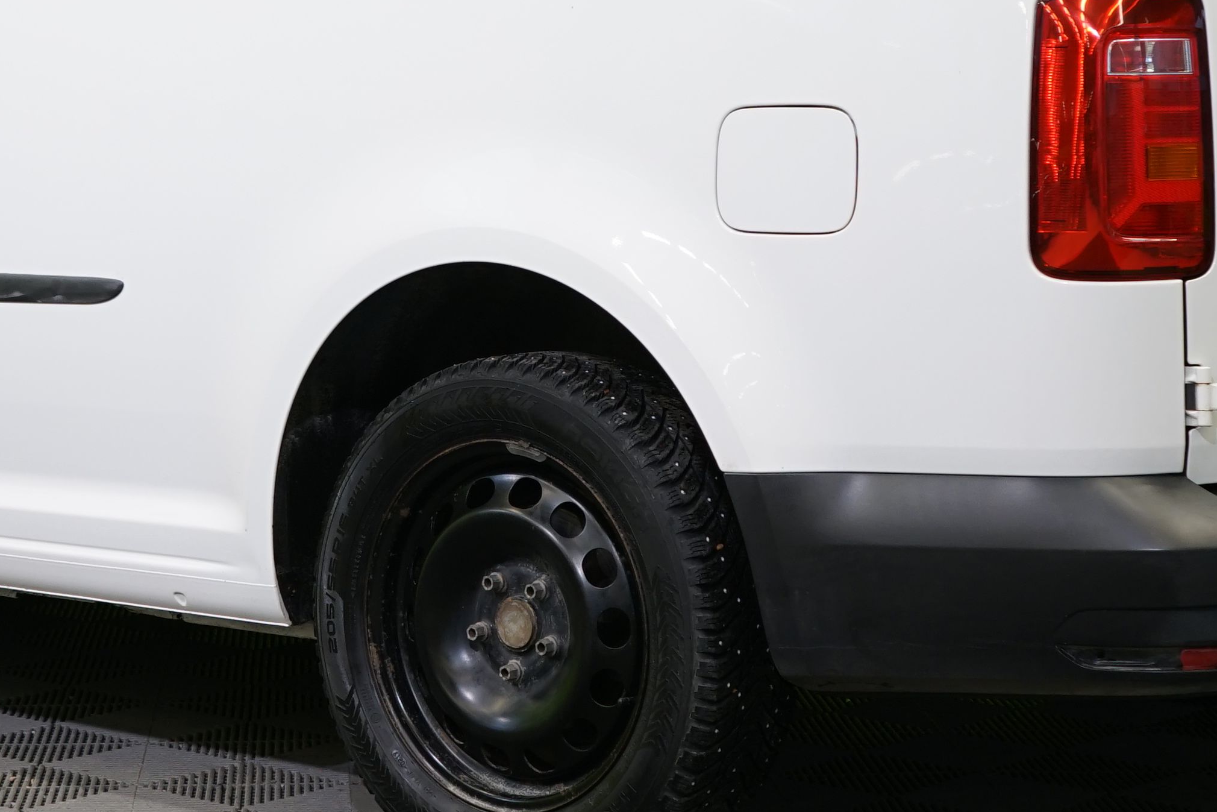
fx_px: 3313
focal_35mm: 98
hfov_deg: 20.8
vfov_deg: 13.9
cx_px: 443
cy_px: 168
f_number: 5
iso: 400
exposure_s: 1/30
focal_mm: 33
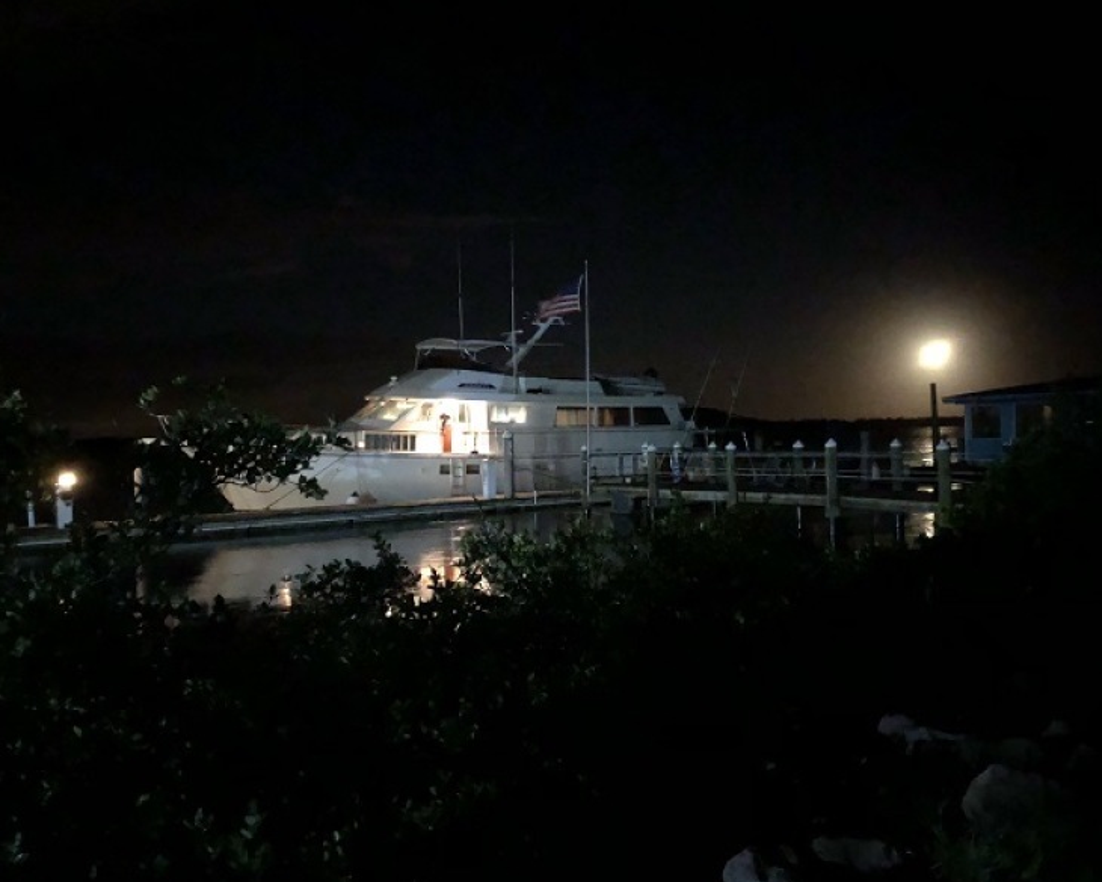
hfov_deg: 57.1
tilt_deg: +1.2
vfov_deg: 47.1
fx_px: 1011
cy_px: 438
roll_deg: +0.8
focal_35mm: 31
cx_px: 580
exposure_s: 1/4
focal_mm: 3.99
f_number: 1.8
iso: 2000
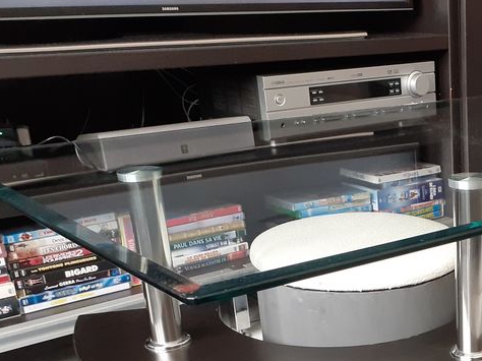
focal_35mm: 57
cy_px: 340
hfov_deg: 30.9
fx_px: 793
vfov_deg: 24.7
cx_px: 502
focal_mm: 3.6
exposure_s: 1/50
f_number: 1.9
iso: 160
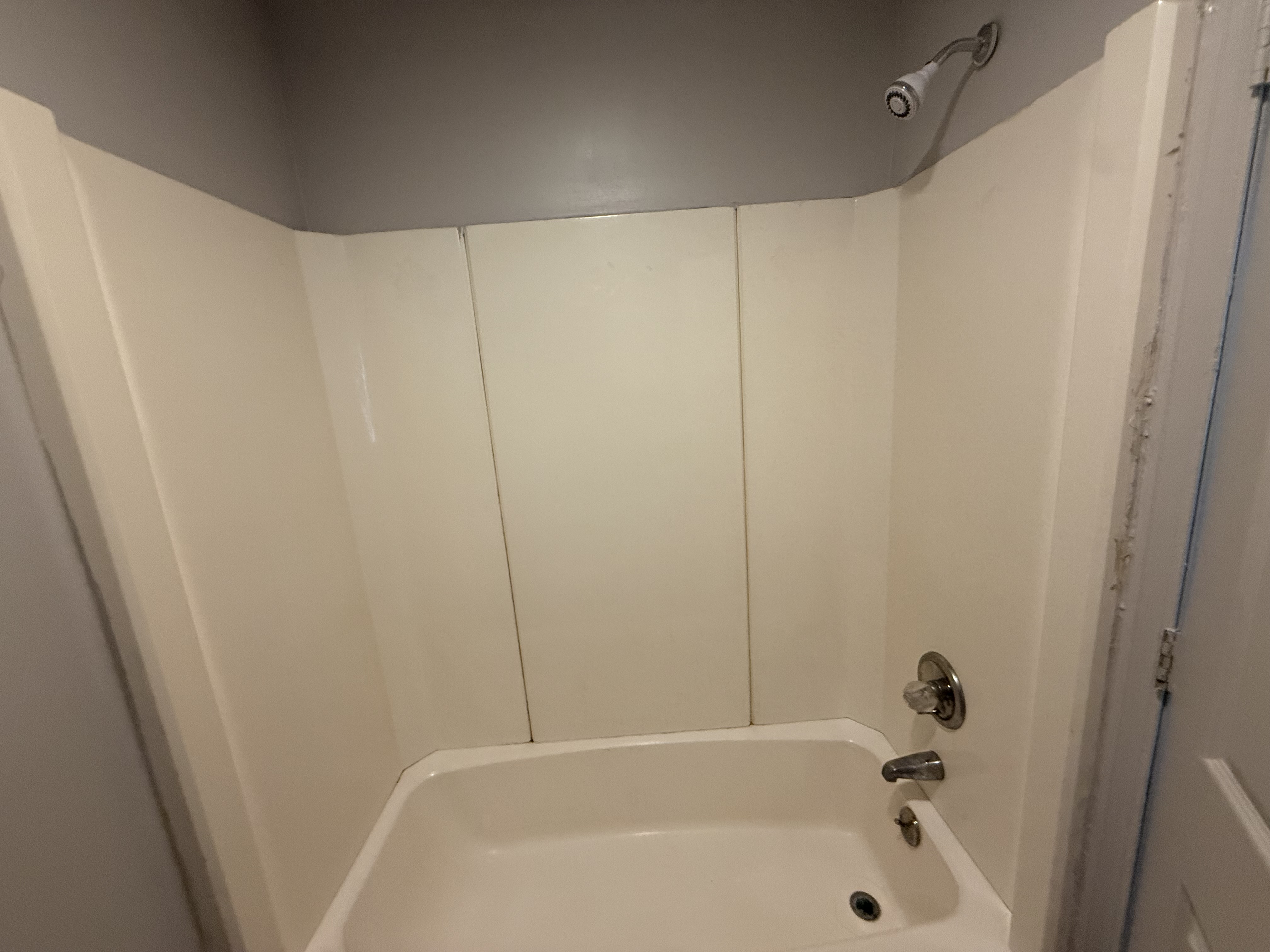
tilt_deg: -12.6
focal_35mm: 14
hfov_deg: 102.1
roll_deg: +3.3
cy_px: 476
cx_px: 635
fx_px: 514
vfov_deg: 85.7
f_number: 2.2
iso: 400
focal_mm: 2.22
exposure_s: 1/60
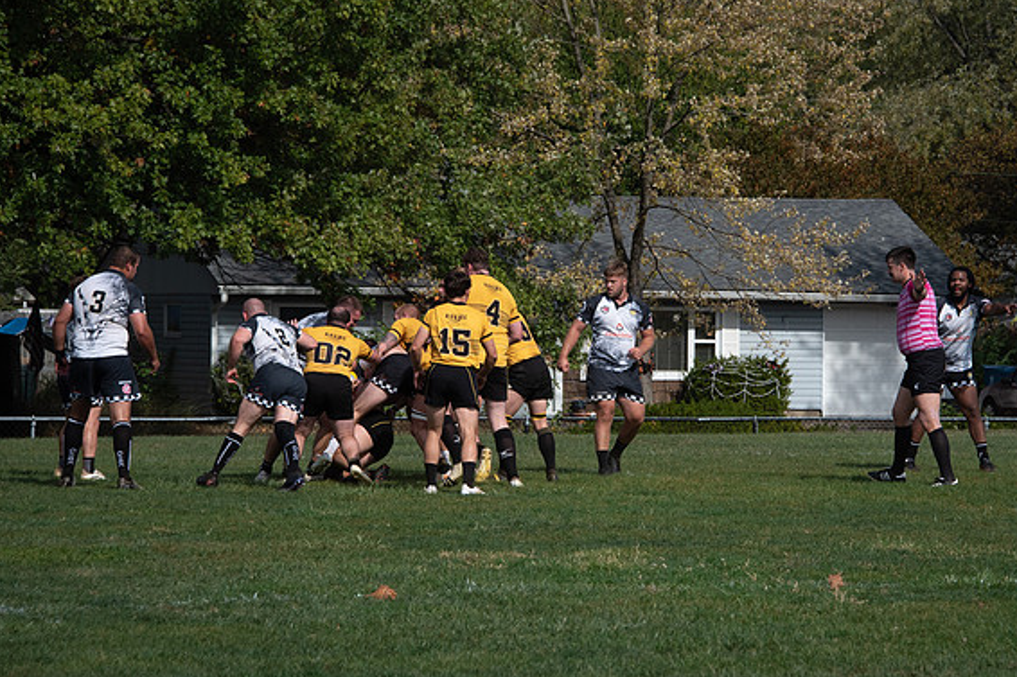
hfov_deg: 10.6
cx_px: 596
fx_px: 5479
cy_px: 333
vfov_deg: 7.1
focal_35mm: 194
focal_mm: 150
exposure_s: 1/3200
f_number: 7.1
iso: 400
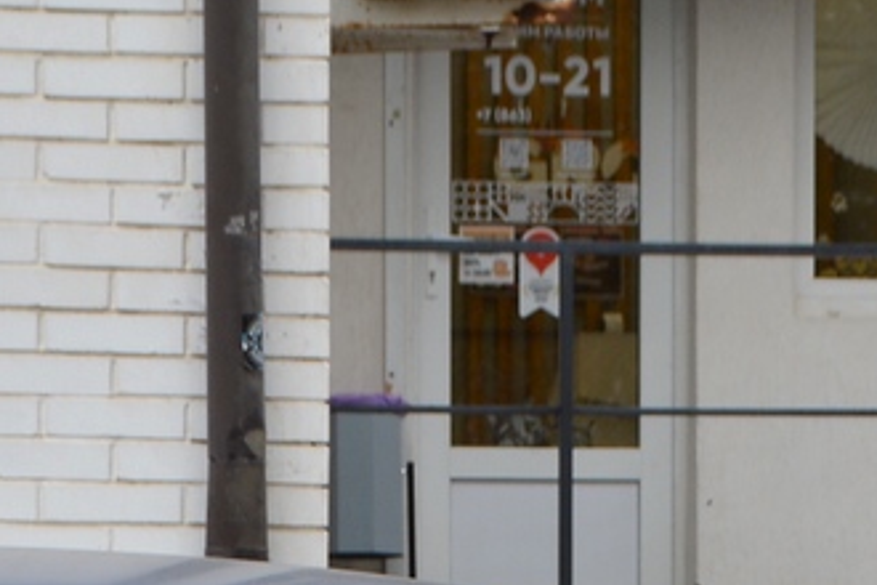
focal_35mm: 300
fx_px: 7308
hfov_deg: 6.9
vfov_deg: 4.5
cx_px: 539
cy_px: 959
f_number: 6.3
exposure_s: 1/160
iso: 200
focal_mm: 44
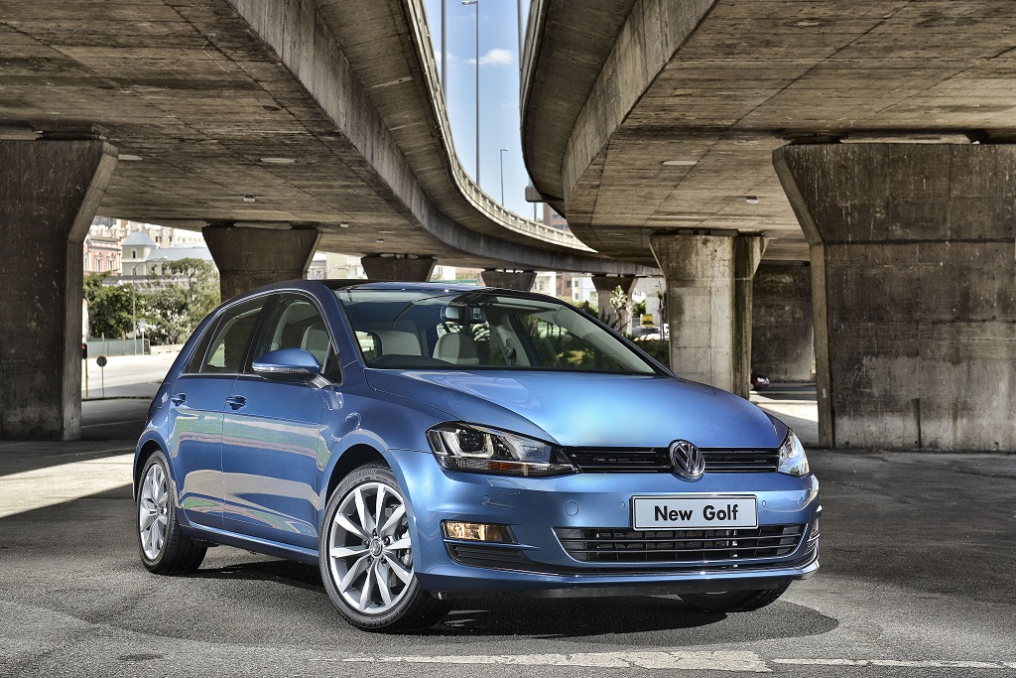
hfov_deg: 33.4
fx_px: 1693
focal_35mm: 60
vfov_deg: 22.6
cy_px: 339
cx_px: 508
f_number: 7.1
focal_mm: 60
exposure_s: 1/160
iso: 320
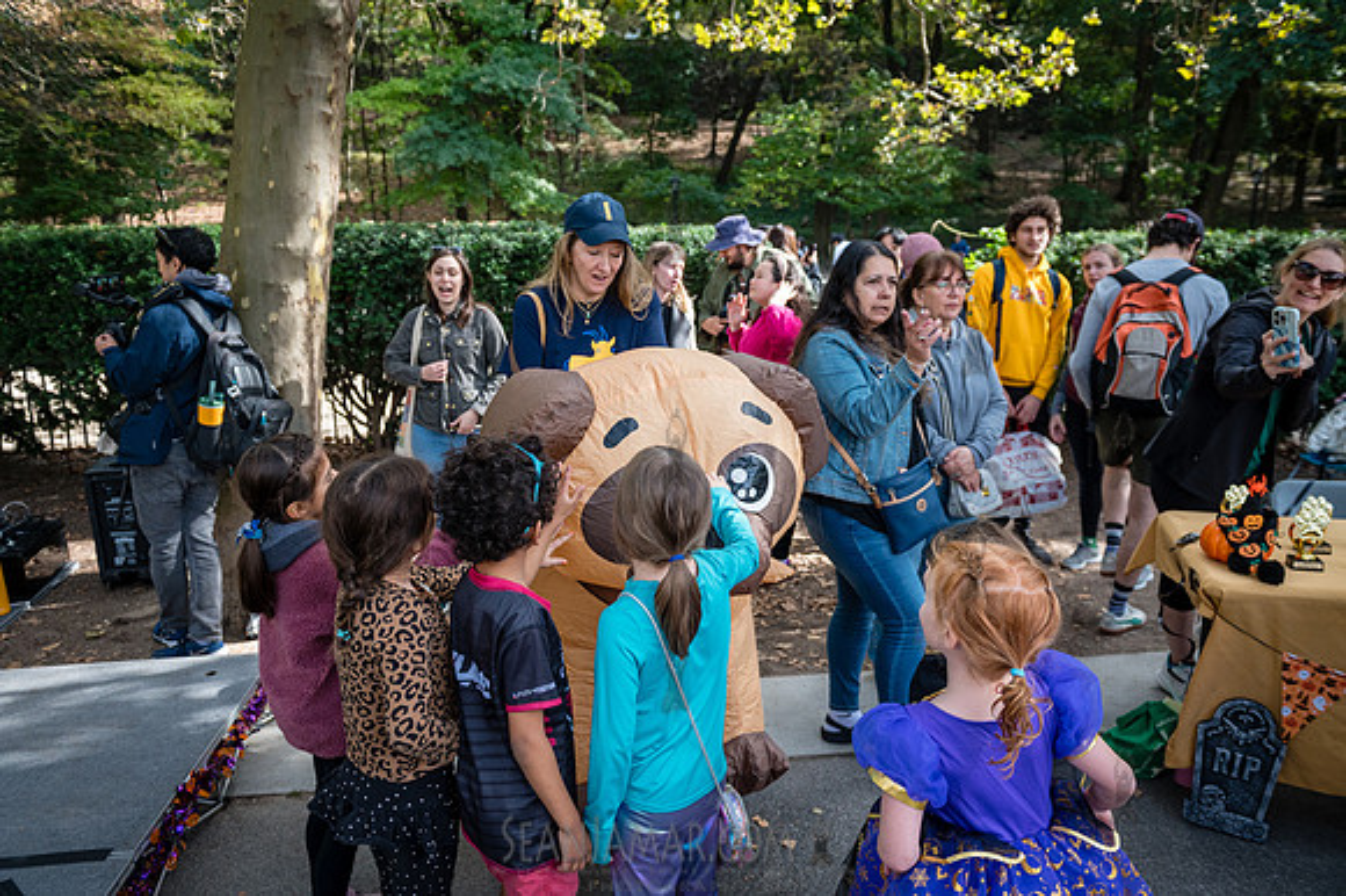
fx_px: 972
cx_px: 673
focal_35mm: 26
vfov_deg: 49.5
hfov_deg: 69.4
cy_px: 448
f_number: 4
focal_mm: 26
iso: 1000
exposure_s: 1/1000
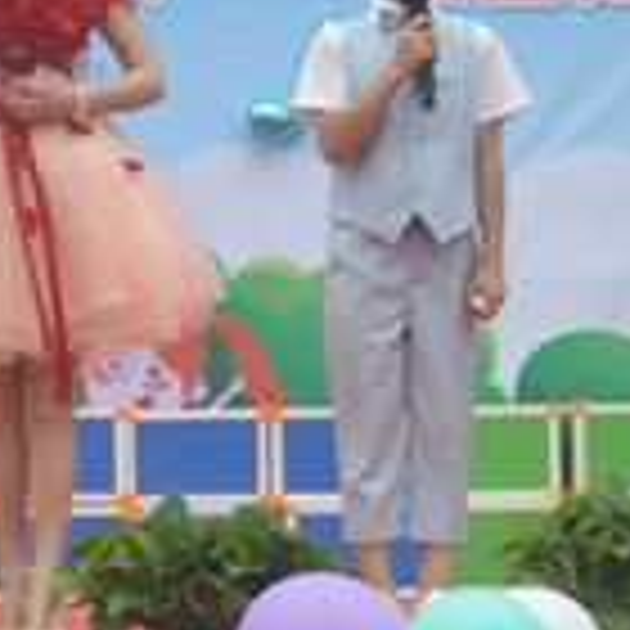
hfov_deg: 7.0
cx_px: -360
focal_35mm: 247
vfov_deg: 7.1
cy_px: 394
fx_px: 5086
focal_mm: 34
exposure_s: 1/125
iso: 140
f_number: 5.6
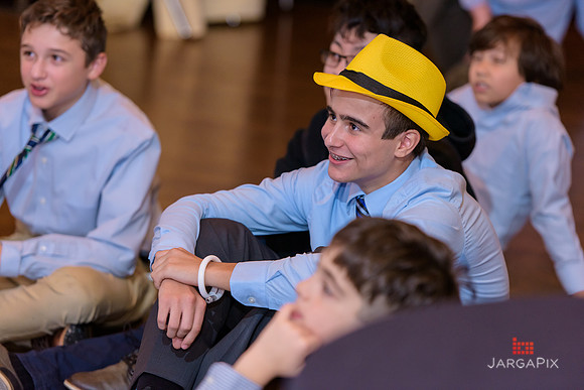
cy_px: 195
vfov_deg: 8.6
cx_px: 292
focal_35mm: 160
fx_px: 2596
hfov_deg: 12.8
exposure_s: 1/125
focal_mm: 160
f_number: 3.2
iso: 1600
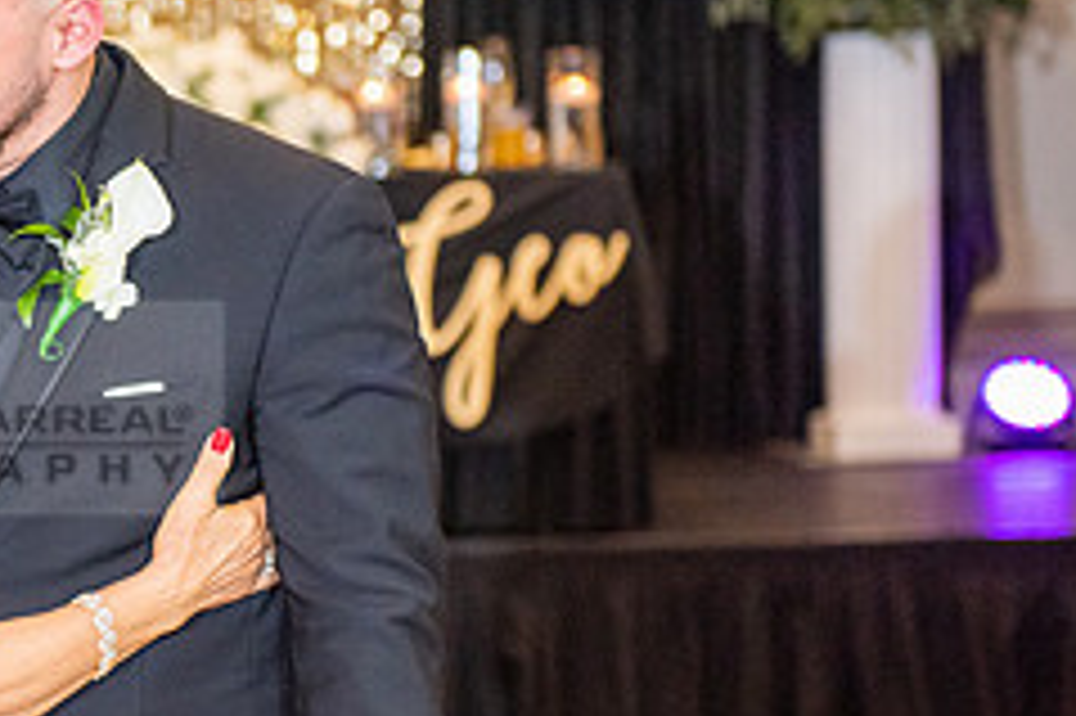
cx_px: -158
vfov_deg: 8.1
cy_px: 408
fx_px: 5077
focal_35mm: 170
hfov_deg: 11.9
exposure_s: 1/160
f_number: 2.8
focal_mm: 70
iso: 1600
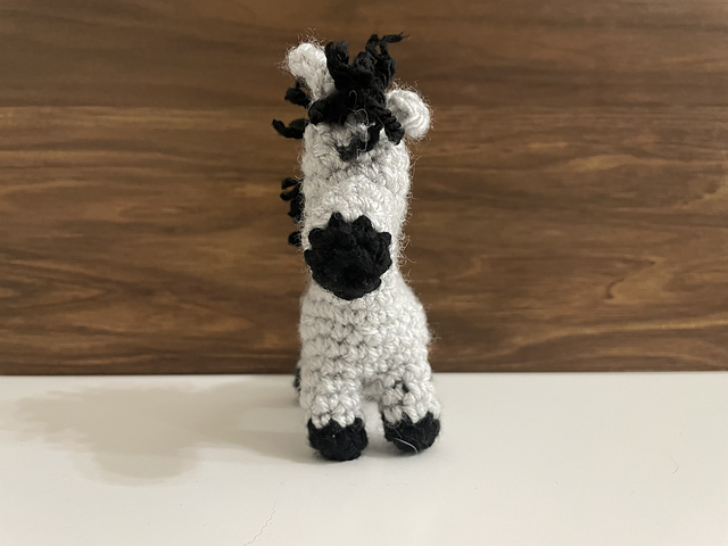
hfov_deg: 67.3
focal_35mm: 26
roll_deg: +0.5
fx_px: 547
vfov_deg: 53.1
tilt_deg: -5.4
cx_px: 364
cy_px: 273
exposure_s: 1/30
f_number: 1.6
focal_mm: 4.2
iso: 500
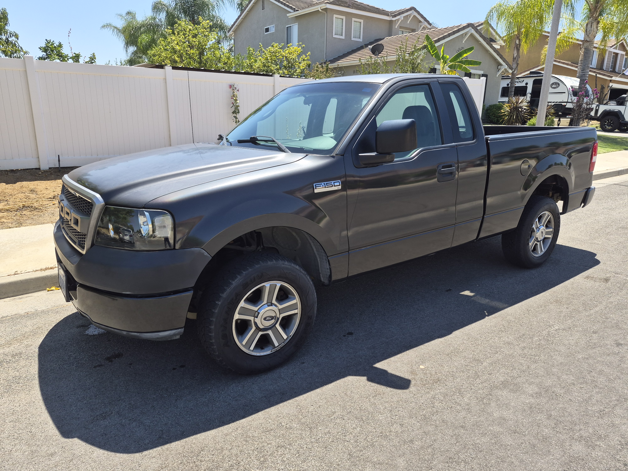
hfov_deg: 73.9
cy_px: 236
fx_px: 417
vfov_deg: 58.9
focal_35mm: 23
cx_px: 314
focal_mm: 5.4
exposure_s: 1/3400
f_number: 1.8
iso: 80
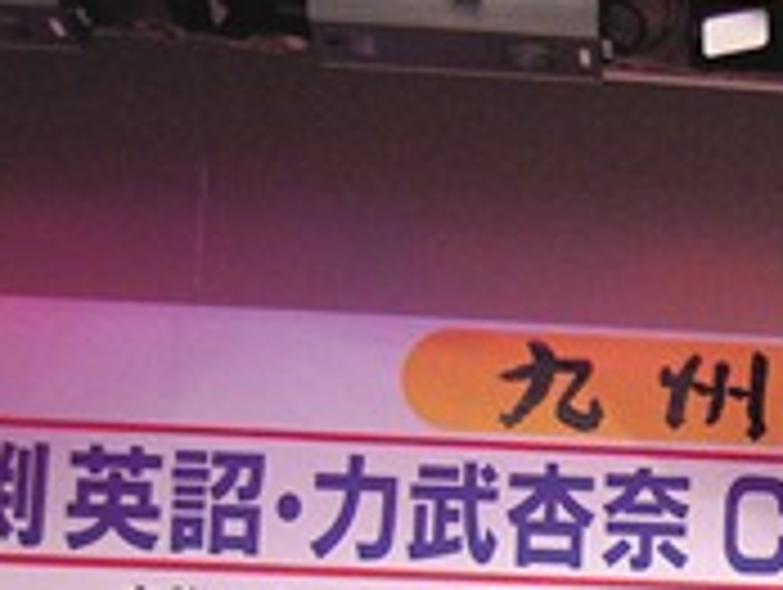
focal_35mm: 114
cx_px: 1166
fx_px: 2582
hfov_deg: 15.9
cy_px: 1027
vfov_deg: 12.1
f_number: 2.8
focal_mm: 5.6
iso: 160
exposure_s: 1/30
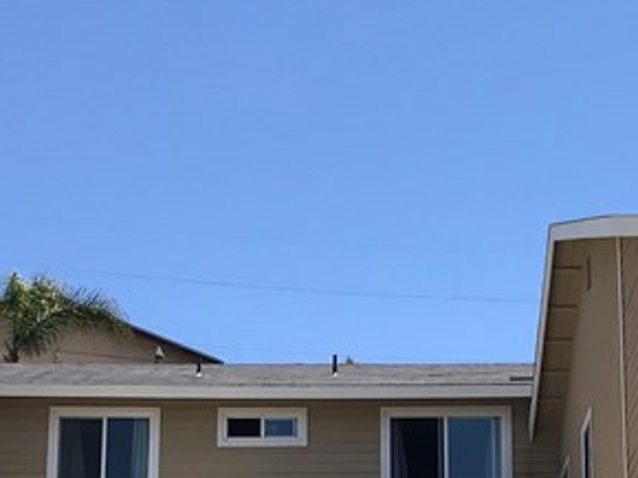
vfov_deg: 14.5
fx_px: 1823
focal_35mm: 99
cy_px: 571
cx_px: 343
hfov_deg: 19.8
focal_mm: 3.99
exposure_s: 1/2519
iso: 20
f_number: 1.8
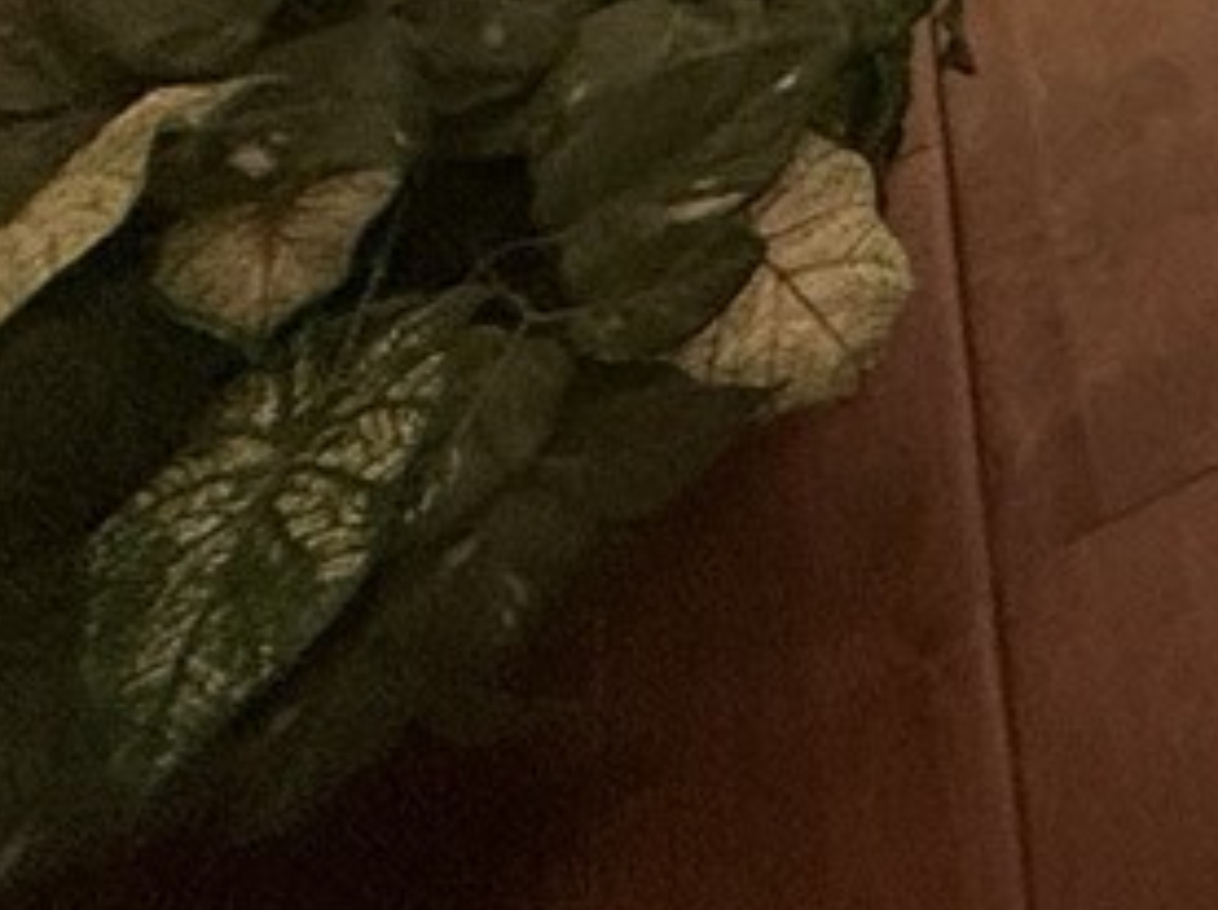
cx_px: 2990
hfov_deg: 14.5
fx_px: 2846
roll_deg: -1.6
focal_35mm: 81
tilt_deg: -9.0
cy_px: -1710
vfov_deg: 11.6
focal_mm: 2.22
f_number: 2.2
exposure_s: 1/60
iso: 250
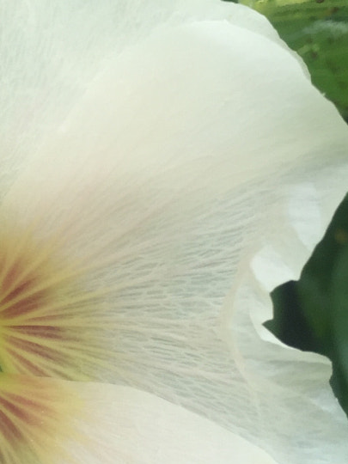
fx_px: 1153
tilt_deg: -9.5
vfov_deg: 22.7
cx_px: -124
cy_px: 289
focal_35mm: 86
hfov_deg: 16.1
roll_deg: +0.6
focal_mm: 4.15
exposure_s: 1/760
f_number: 2.2
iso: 32
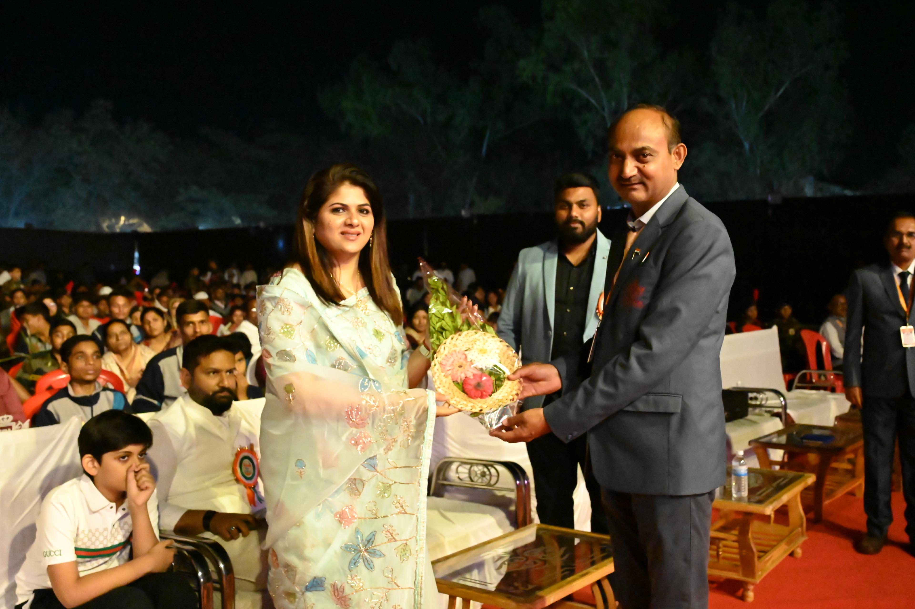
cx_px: 458
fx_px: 914
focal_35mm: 36
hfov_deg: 53.2
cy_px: 304
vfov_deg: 36.8
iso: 40000
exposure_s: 1/125
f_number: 5.6
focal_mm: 36
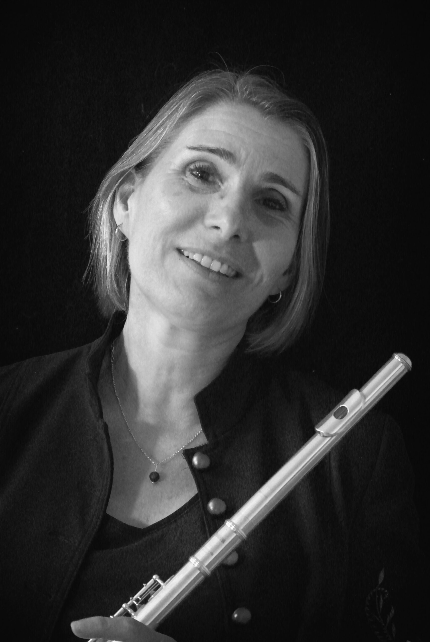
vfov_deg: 17.8
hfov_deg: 12.0
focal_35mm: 115
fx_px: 2054
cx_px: 215
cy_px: 321
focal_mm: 42.7
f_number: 4
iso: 6400
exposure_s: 1/160
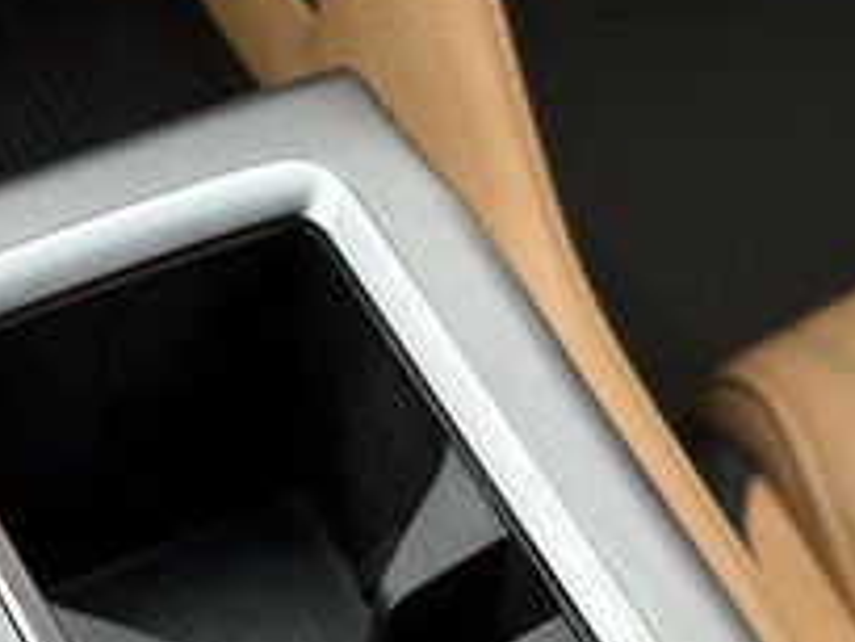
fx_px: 3186
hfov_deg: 15.1
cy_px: 764
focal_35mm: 129
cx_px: 34
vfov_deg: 11.3
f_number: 1.78
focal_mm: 6.76
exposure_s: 1/139
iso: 64
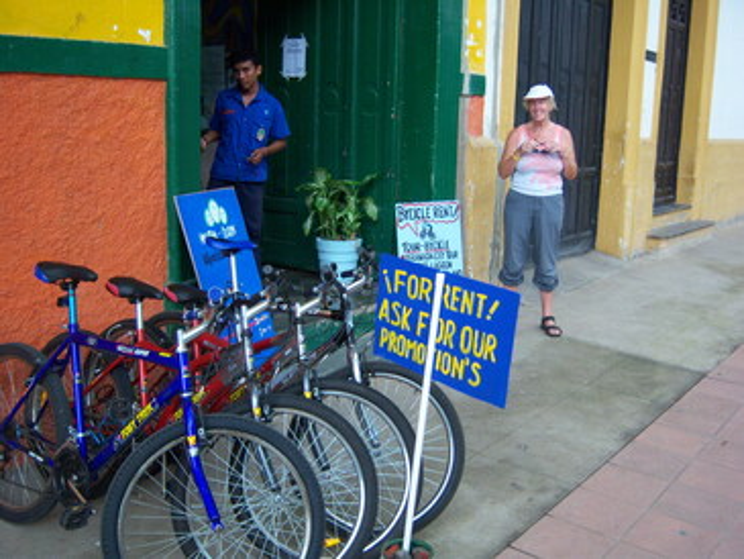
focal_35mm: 36
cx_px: 372
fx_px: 774
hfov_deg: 51.3
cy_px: 280
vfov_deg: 39.7
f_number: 2.8
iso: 160
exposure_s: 1/60
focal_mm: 7.5
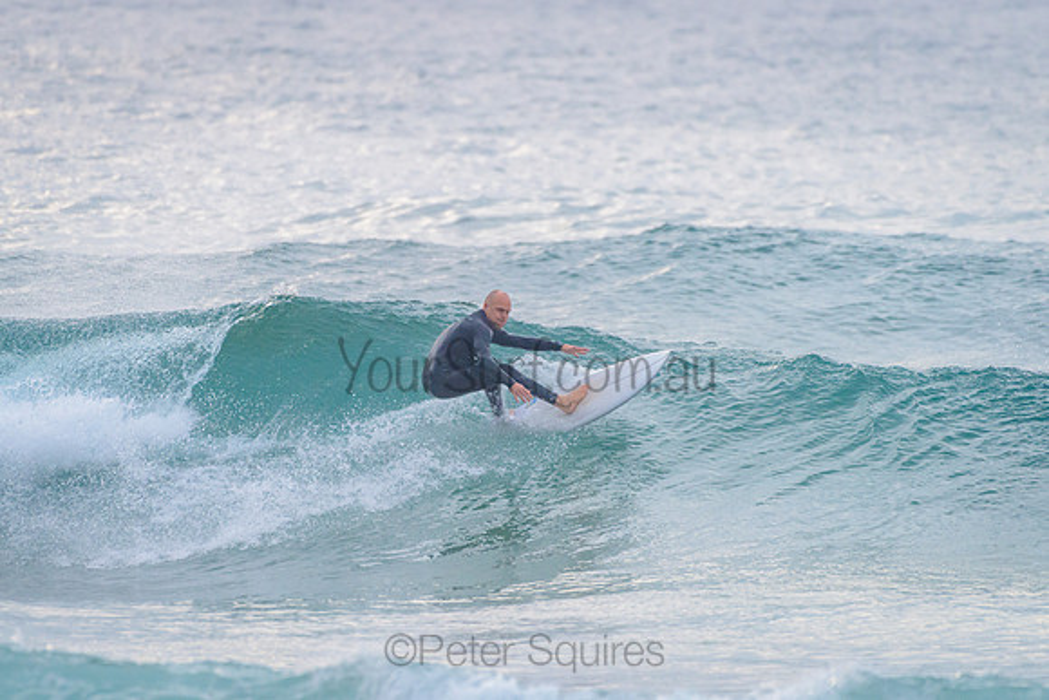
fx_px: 17870
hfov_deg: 3.4
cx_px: 509
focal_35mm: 613
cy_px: 343
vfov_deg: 2.2
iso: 640
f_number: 5.6
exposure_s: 1/1250
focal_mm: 500
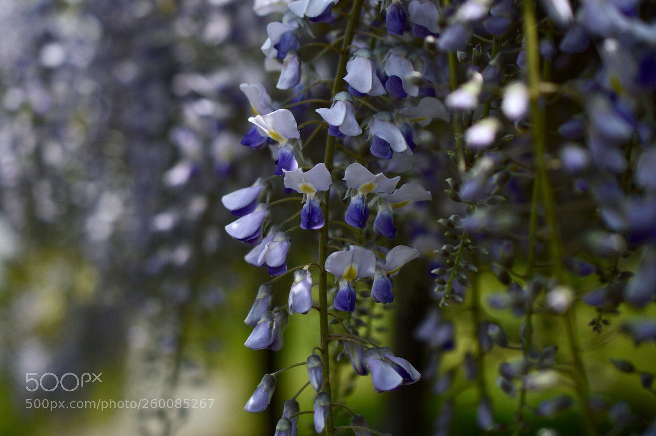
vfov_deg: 22.6
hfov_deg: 33.4
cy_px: 218
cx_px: 328
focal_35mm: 60
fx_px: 1092
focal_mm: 40
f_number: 3.5
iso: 100
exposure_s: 1/4000
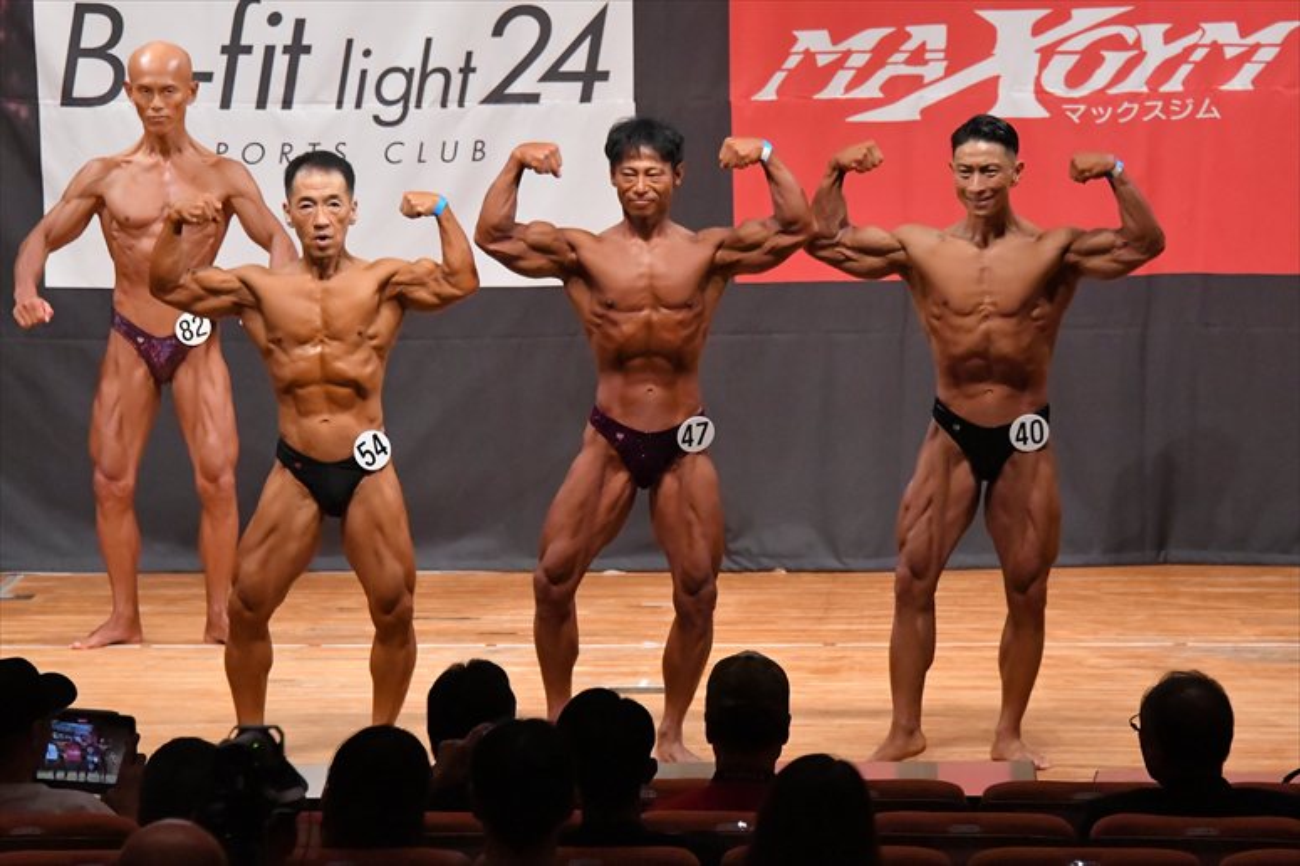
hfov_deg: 9.5
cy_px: 433
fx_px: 7832
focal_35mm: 217
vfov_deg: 6.3
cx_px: 650
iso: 10000
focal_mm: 145
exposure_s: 1/400
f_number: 5.6
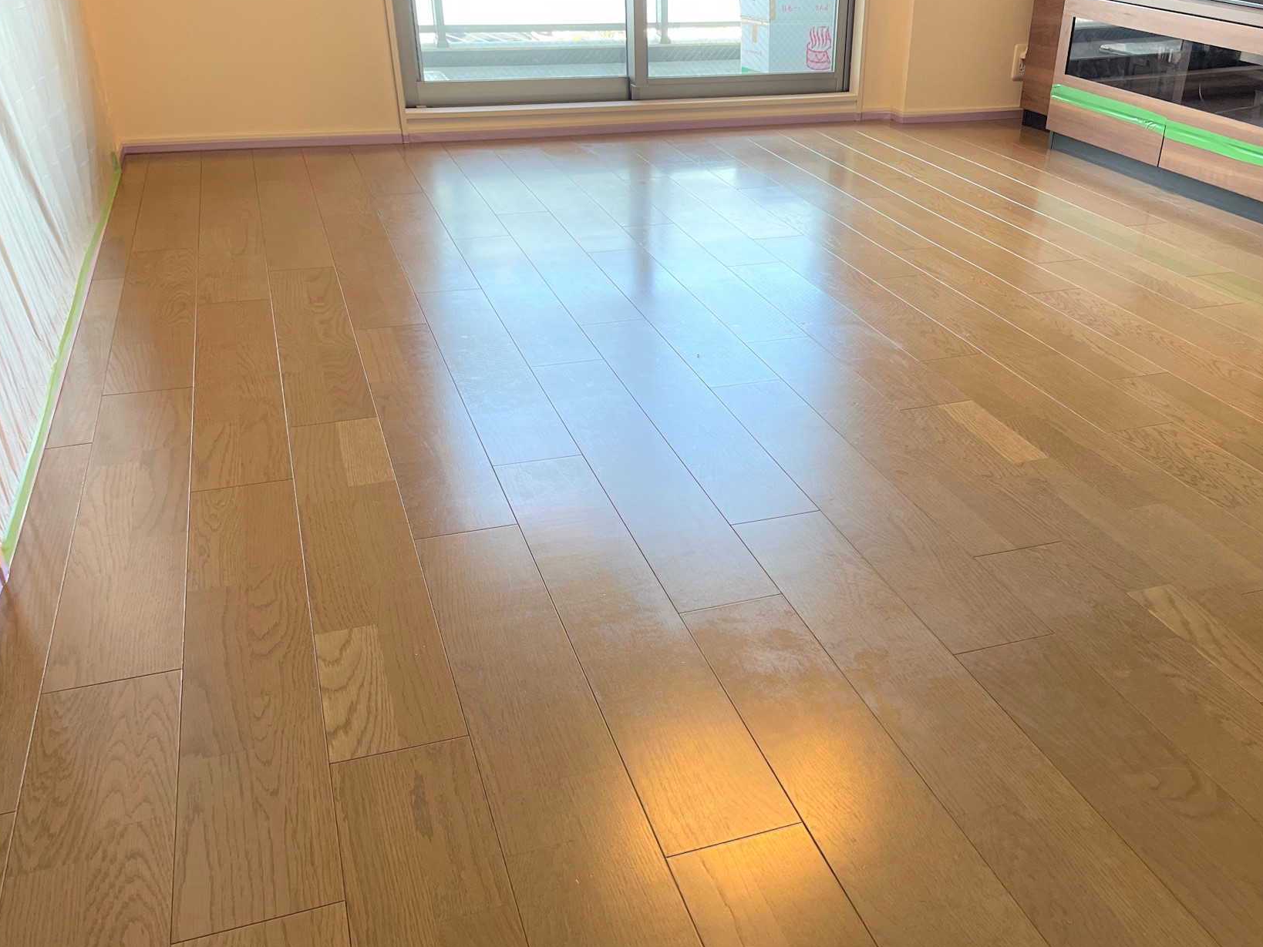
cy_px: 559
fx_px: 1168
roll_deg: -1.6
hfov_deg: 56.5
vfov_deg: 44.0
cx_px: 742
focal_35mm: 32
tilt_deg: -30.2
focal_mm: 5.1
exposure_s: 1/107
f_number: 1.6
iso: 125
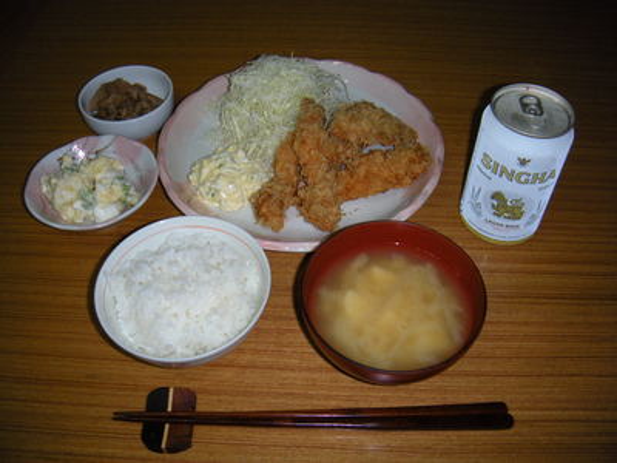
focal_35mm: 35
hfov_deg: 52.6
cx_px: 308
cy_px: 232
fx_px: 624
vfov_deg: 40.7
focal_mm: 5.9
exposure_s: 1/54.1
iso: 200
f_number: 3.8
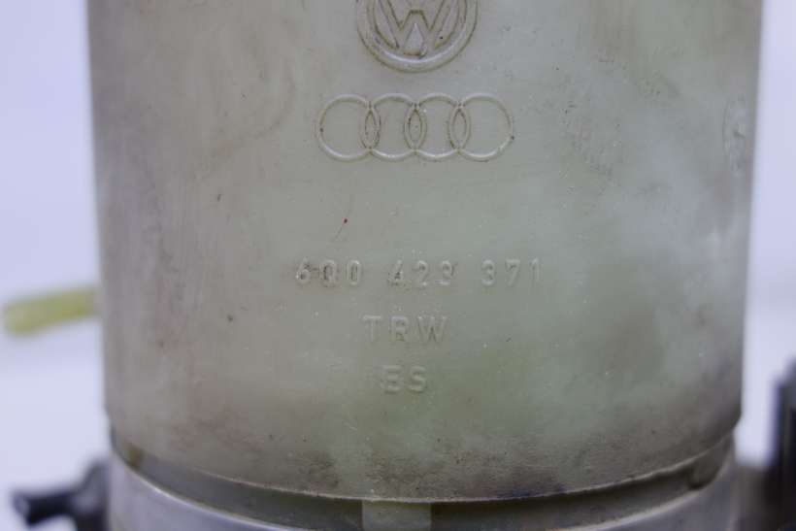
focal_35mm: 28
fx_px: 619
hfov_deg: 65.5
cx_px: 398
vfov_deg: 46.4
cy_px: 266
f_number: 2.2
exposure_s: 1/100
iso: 125
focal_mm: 10.4
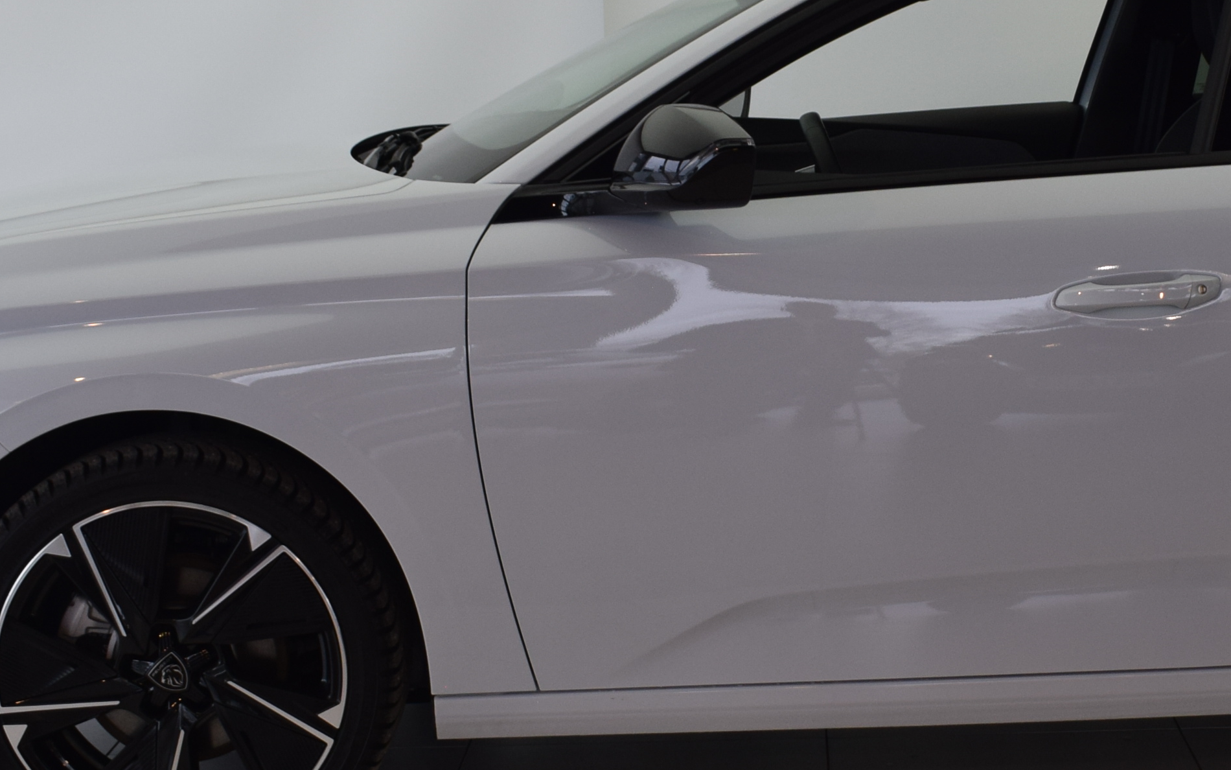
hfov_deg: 24.5
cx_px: 981
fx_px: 2792
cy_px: 475
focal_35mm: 83
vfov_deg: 15.7
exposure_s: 1/125
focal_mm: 23
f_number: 5.6
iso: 400
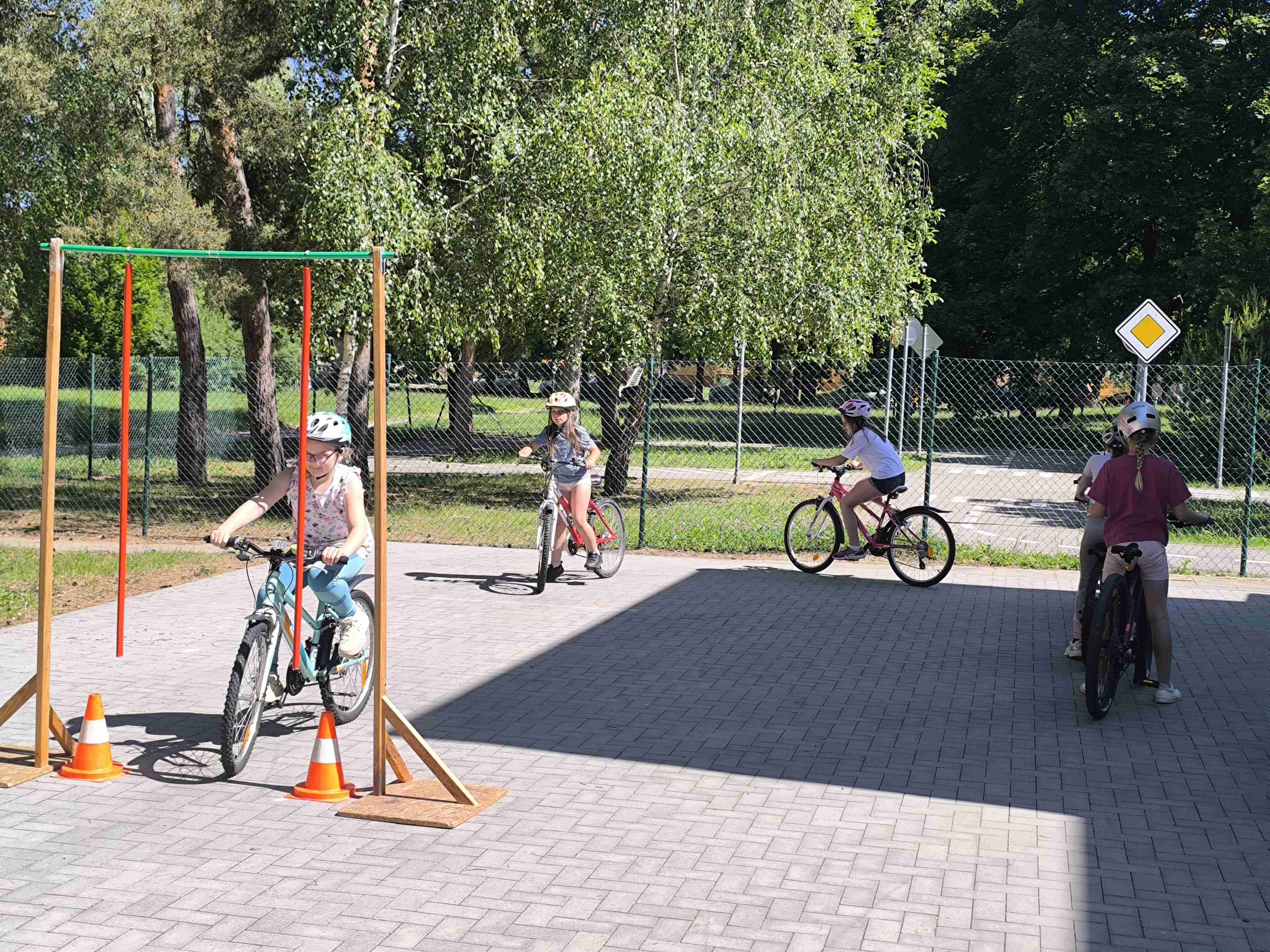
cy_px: 476
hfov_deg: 41.2
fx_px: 1688
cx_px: 635
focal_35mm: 46
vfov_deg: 31.5
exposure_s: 1/658
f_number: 1.65
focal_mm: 6.14
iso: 50
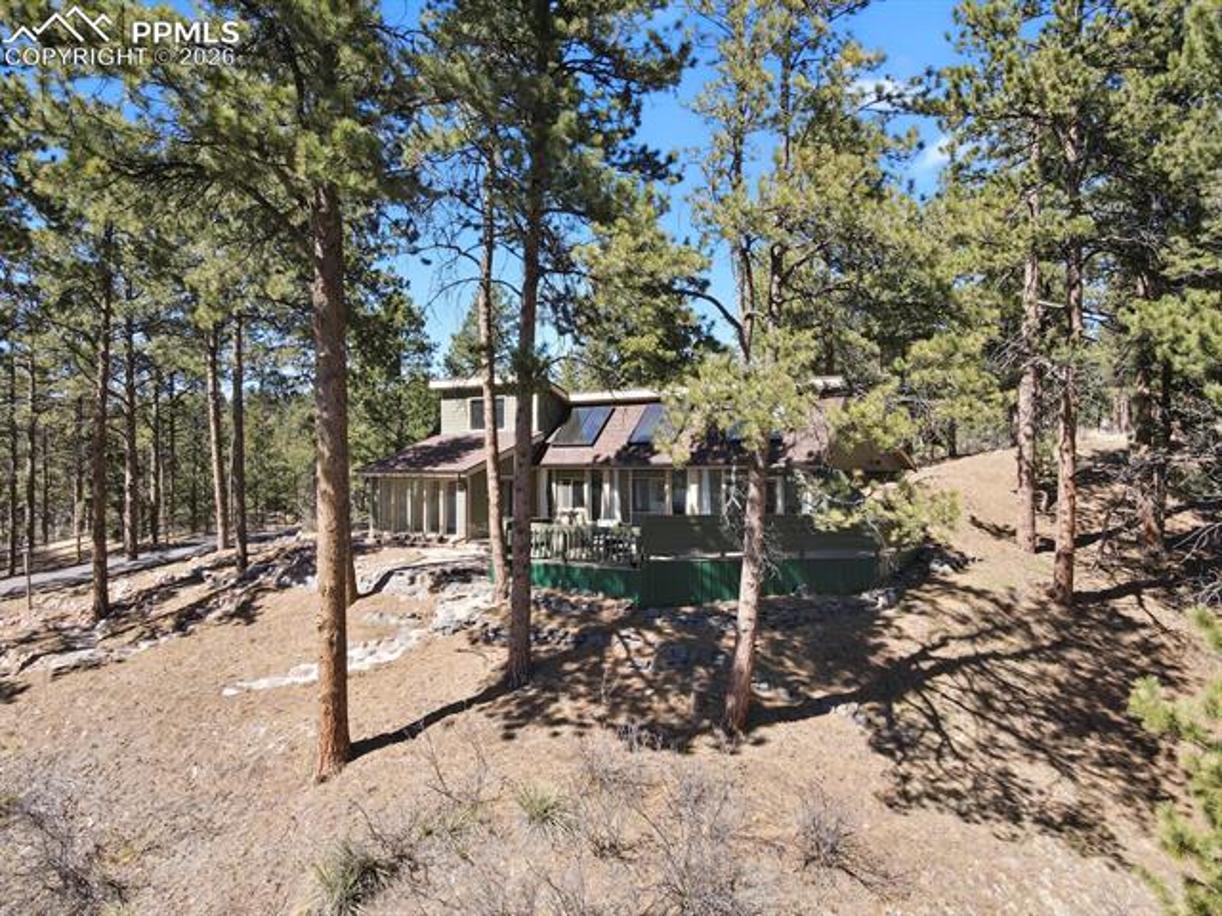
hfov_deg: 71.6
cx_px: 611
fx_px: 847
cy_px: 458
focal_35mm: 24
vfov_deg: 56.8
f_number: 2.8
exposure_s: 1/160
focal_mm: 4.5
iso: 100
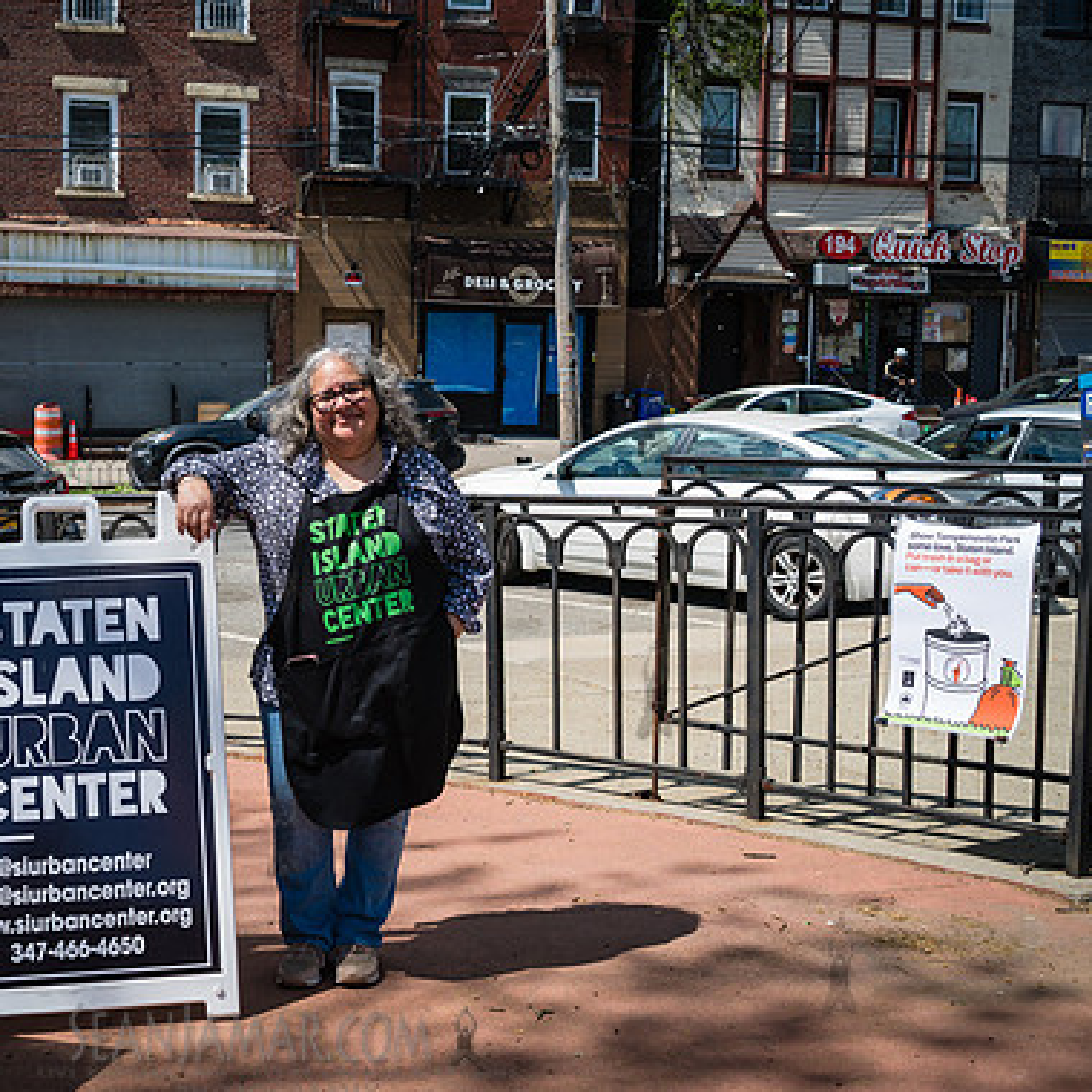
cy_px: 549
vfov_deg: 36.8
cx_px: 282
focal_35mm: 46
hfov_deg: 36.0
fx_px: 1642
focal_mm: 35
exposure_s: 1/1000
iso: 200
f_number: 5
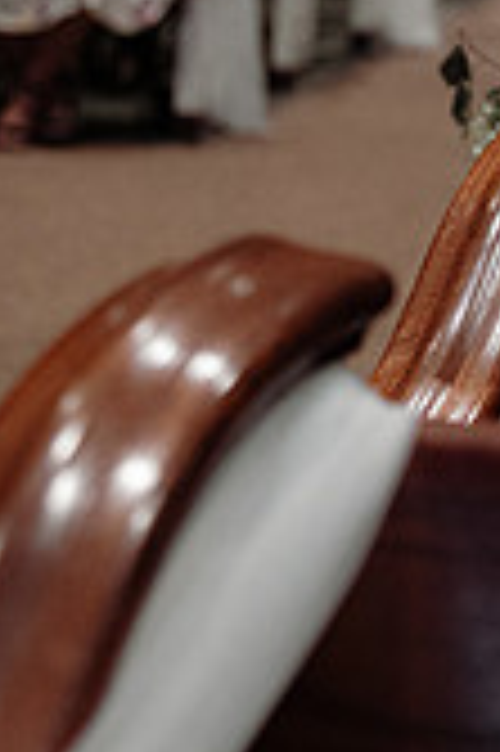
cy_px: 50
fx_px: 3486
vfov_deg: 12.2
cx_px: 617
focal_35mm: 167
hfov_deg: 8.1
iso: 3200
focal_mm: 62
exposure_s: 1/250
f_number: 4
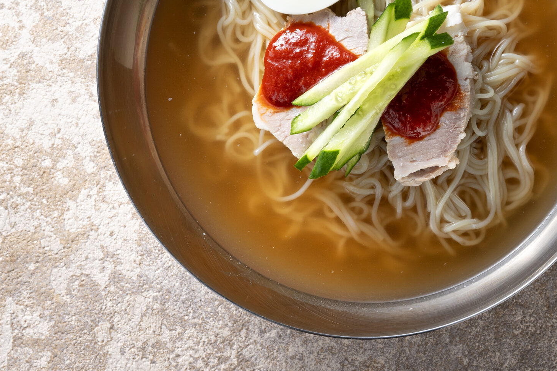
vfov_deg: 11.8
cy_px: 85
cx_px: 402
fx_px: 1794
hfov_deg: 17.6
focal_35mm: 116
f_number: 16
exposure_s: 1/200
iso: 160
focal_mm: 66
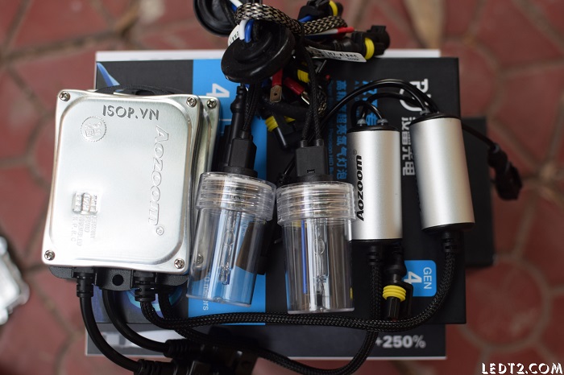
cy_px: 188
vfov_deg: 25.7
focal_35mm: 52
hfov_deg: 37.9
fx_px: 822
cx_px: 282
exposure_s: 1/125
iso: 400
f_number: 2.8
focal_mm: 35
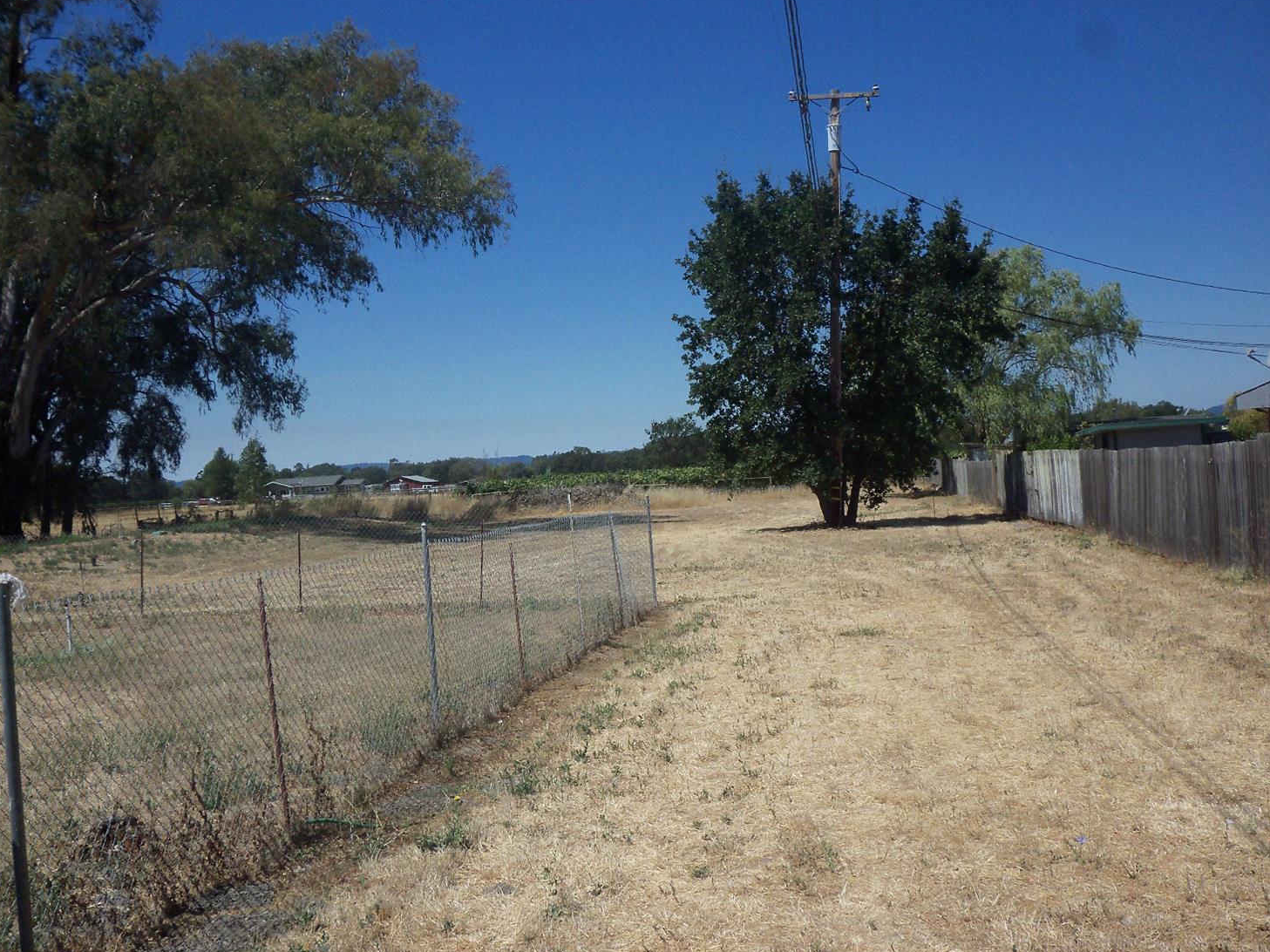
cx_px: 621
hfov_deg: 52.6
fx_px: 1284
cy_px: 484
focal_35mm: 35
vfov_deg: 40.7
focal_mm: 5.7
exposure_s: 1/320
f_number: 8.8
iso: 80
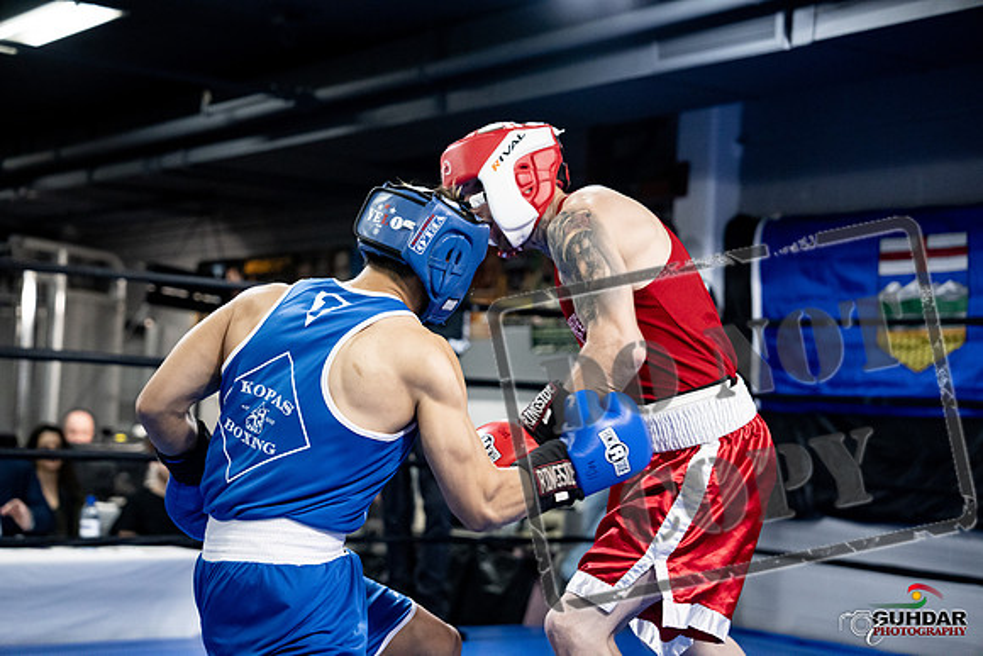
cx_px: 492
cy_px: 328
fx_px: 1912
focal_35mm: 70
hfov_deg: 28.8
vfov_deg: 19.5
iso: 8000
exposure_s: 1/1000
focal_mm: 70
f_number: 2.8
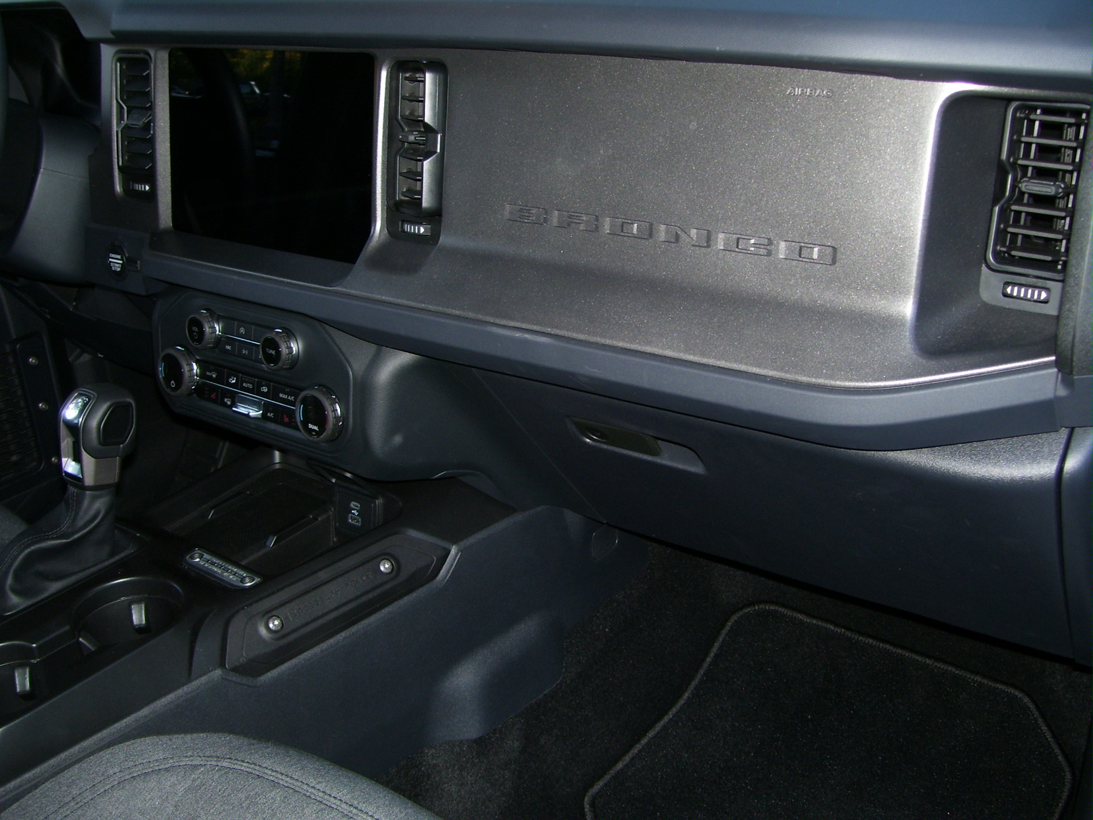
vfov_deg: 38.7
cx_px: 546
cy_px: 410
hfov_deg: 50.1
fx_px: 1168
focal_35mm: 37
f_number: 2.7
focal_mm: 6
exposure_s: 1/60
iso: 80
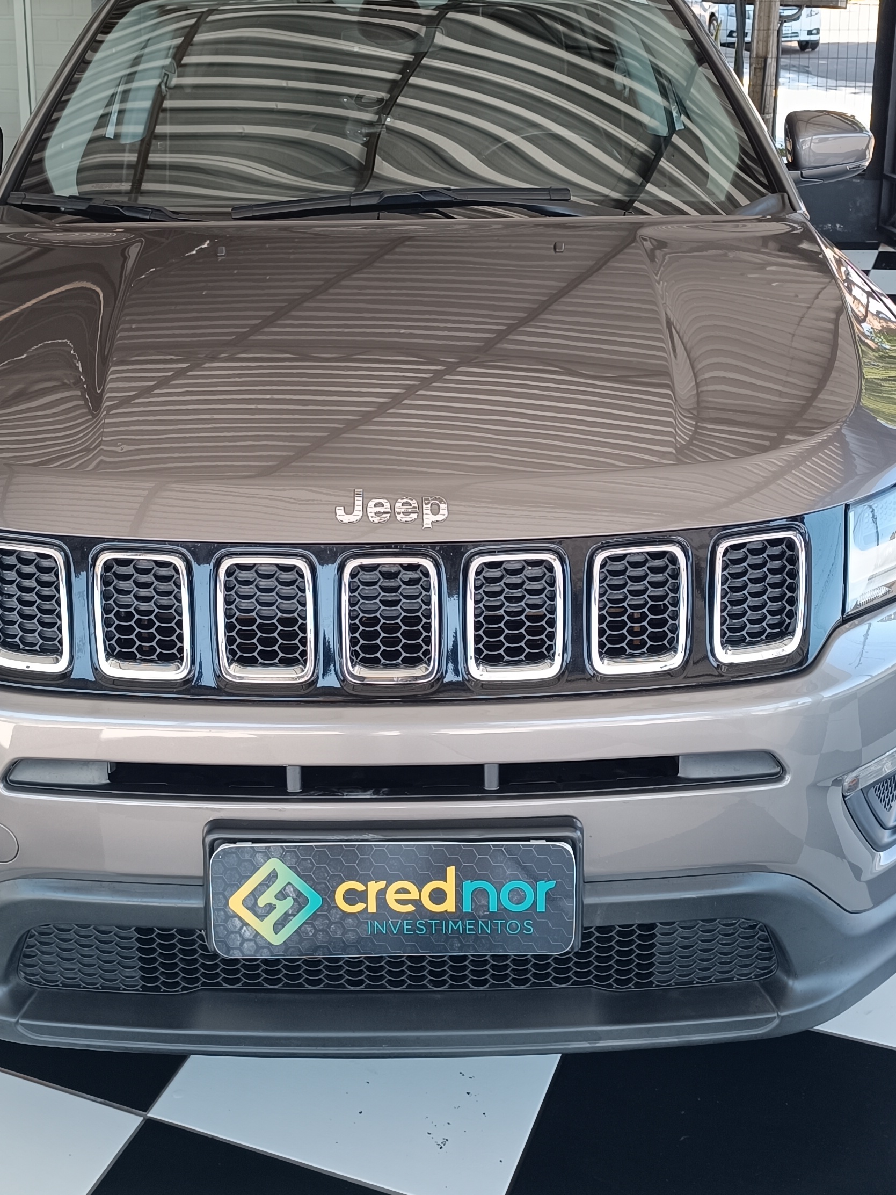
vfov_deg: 42.0
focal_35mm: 44
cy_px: 335
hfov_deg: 32.8
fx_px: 1518
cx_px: 383
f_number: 1.65
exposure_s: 1/120
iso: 186
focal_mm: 6.14
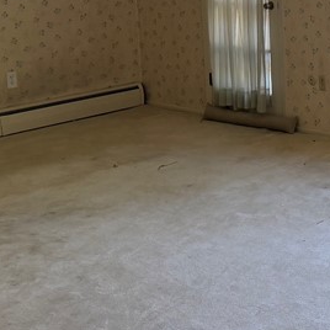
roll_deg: +0.7
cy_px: 28
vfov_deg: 20.9
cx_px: 443
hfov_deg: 19.5
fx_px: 874
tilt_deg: -6.3
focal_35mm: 81
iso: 200
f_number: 1.78
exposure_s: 1/159
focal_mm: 6.76
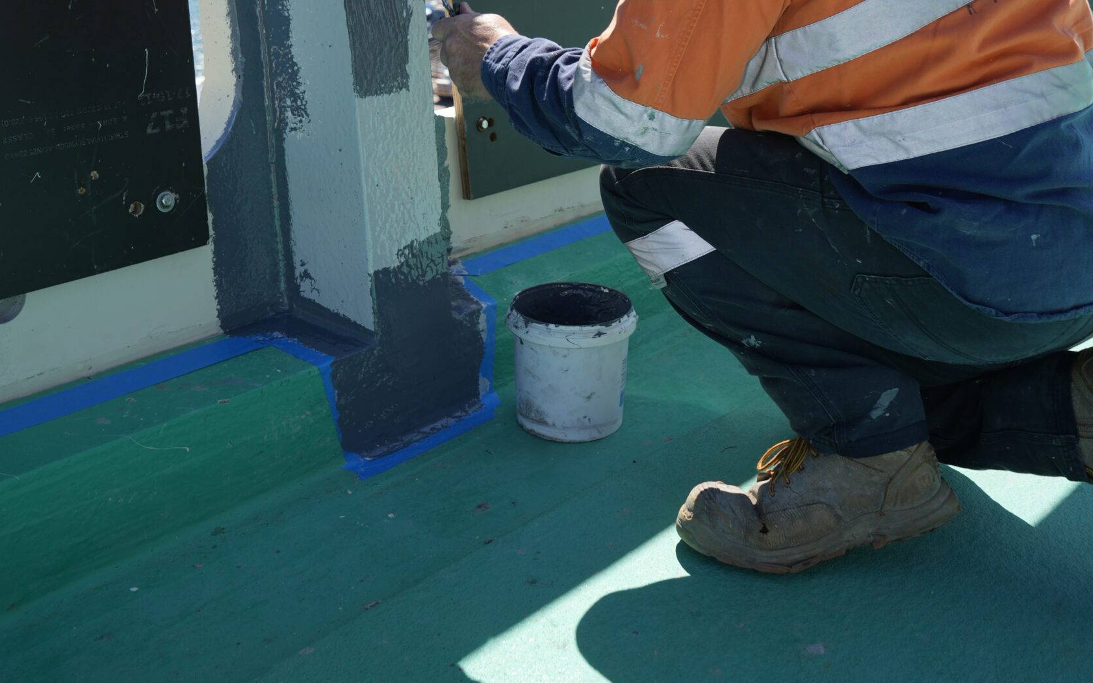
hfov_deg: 44.4
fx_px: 1340
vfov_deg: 27.5
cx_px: 540
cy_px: 62
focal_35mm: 45
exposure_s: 1/320
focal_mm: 29
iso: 100
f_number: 5.6
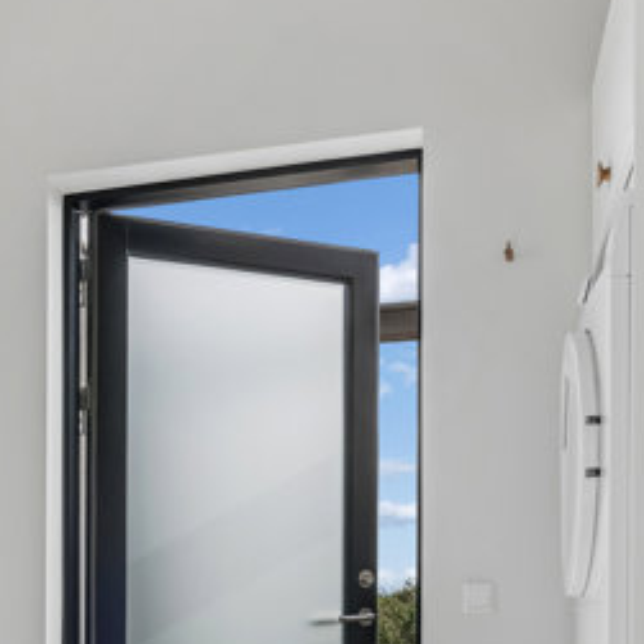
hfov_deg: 35.4
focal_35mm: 46
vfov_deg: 34.3
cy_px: 604
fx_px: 968
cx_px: 113
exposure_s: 1/160
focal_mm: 17
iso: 400
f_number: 8
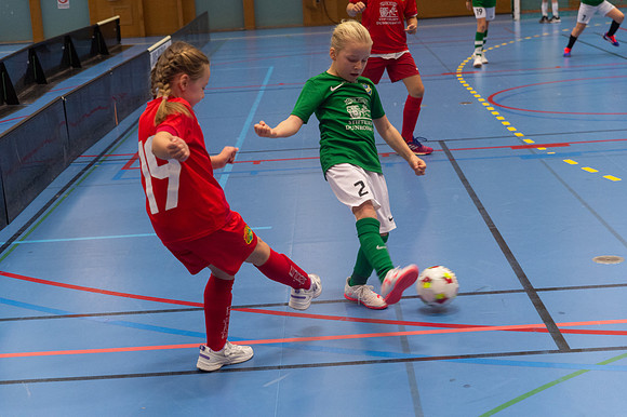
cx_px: 314
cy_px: 208
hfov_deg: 28.9
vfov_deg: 19.4
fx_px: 1218
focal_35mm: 70
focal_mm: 70
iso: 3200
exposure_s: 1/400
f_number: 3.5
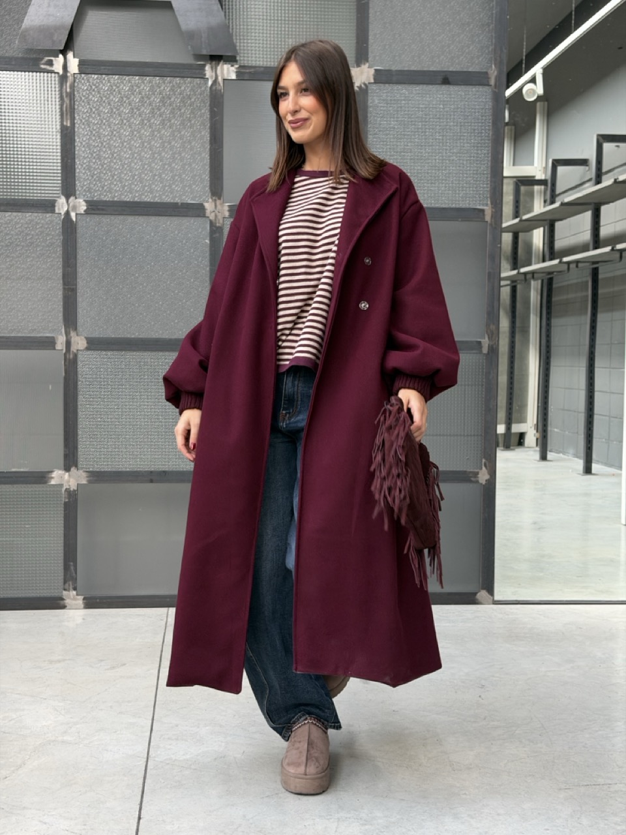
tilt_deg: -3.1
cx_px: 313
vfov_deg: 39.7
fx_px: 1157
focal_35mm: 48
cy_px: 418
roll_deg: -1.4
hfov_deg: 30.3
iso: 160
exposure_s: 1/60
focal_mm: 6.76
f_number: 1.78
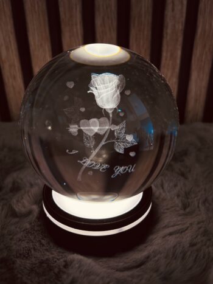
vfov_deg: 67.3
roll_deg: -0.8
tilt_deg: -25.1
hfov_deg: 53.0
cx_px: 106
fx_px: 213
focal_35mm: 26
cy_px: 142
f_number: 1.5
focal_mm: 5.7
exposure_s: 1/203
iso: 64
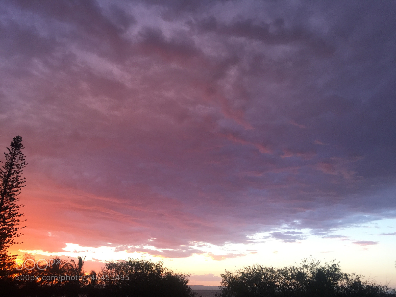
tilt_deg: +24.8
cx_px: 198
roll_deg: -2.8
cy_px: 148
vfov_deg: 48.2
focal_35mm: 29
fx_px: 332
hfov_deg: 61.7
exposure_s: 1/100
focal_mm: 4.15
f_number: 2.2
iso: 50
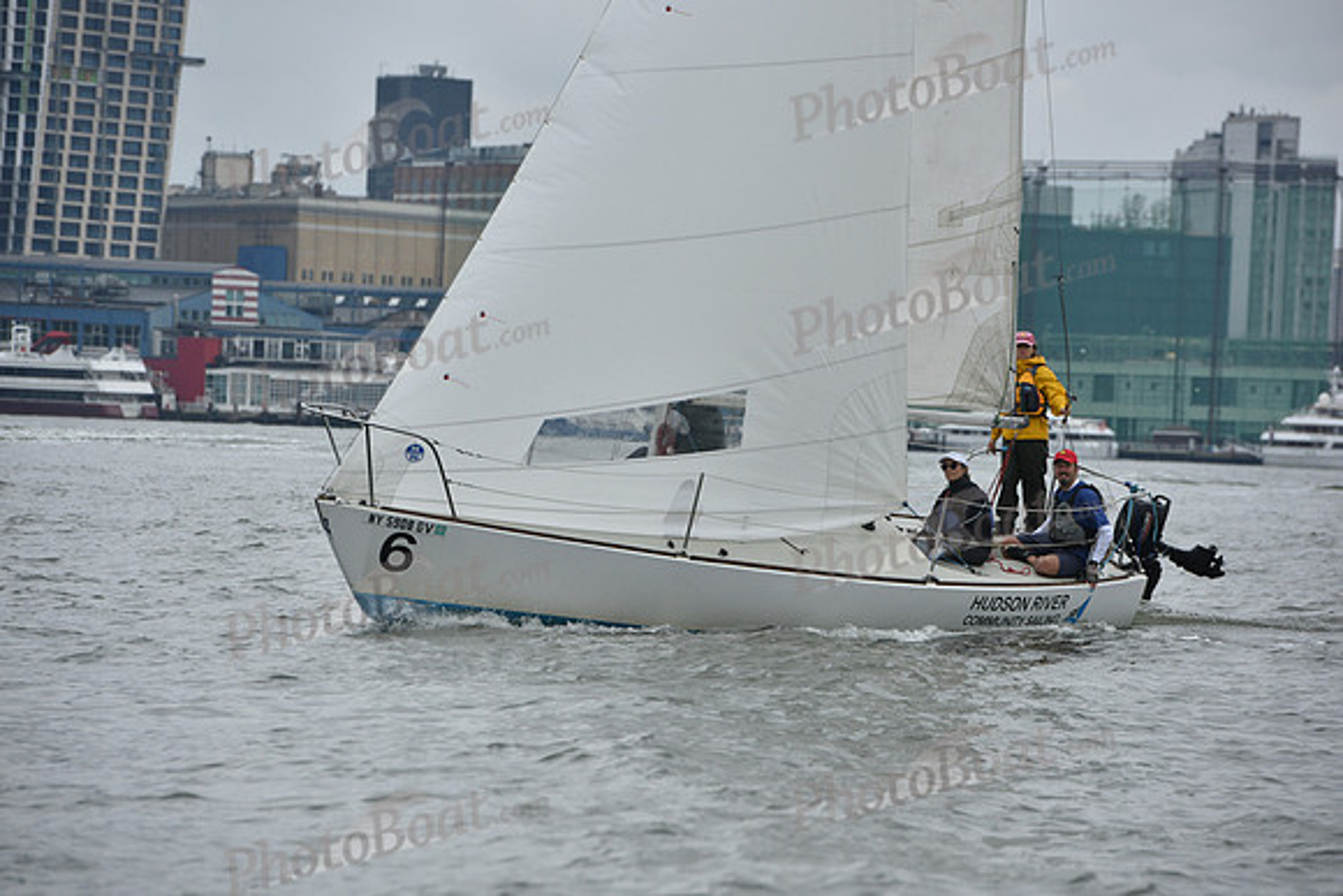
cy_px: 448
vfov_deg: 6.9
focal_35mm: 200
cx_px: 672
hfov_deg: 10.3
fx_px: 7463
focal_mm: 200
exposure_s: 1/800
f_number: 7.1
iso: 400
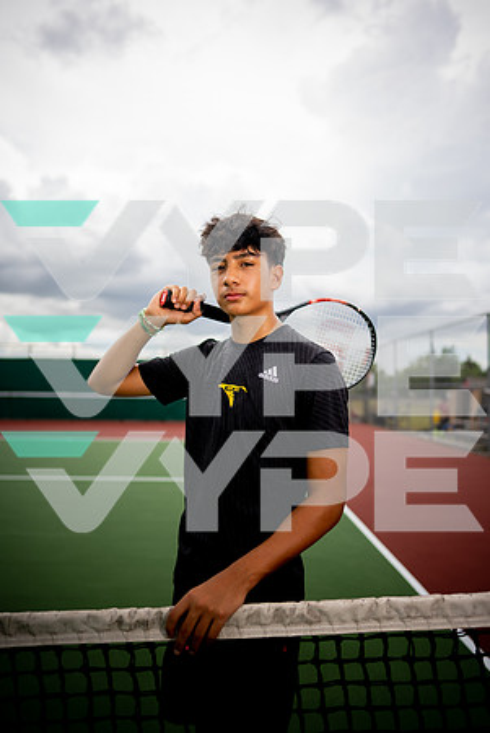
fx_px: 489
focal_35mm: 24
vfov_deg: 73.7
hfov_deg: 53.2
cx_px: 245
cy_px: 366
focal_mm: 24
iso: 50
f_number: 1.4
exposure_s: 1/1600
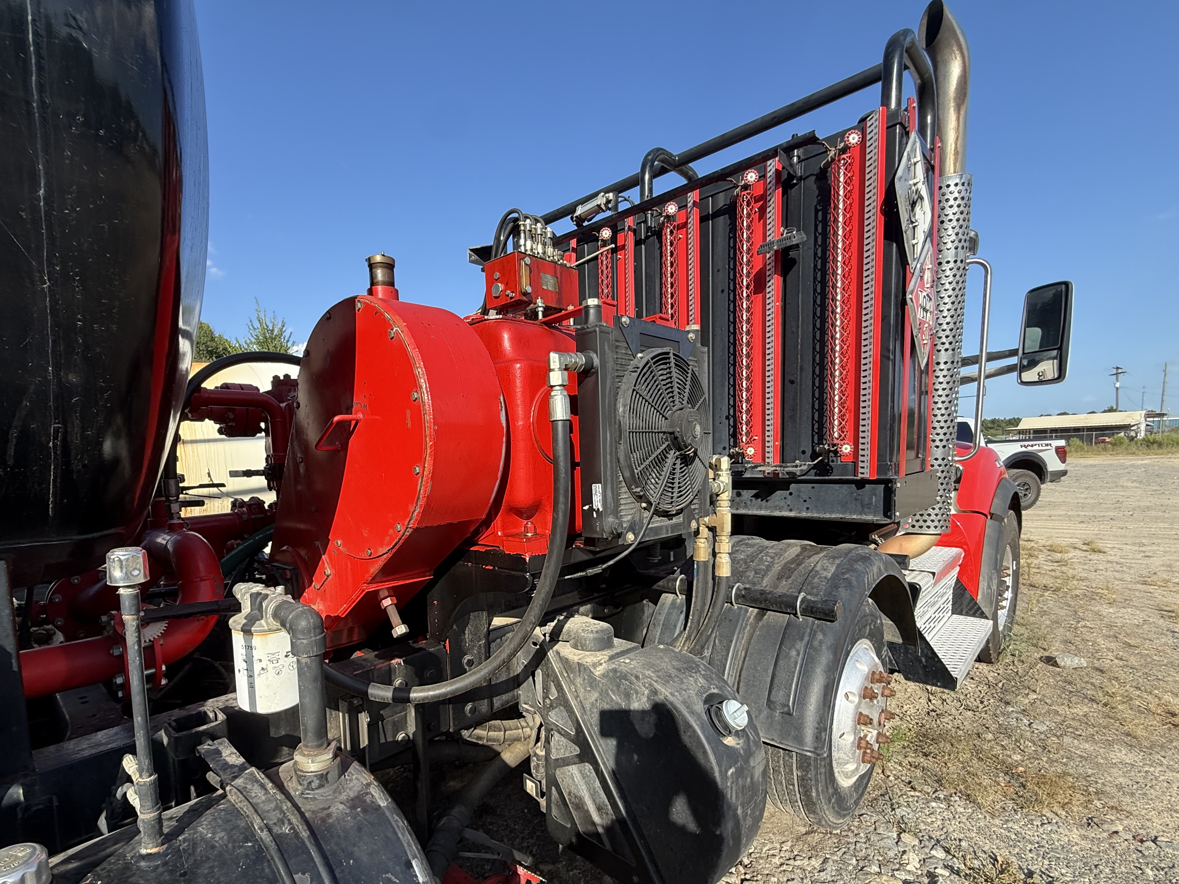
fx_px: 579
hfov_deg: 90.5
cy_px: 515
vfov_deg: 74.2
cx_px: 512
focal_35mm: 17
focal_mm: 2.22
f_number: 2.2
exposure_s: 1/864
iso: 64
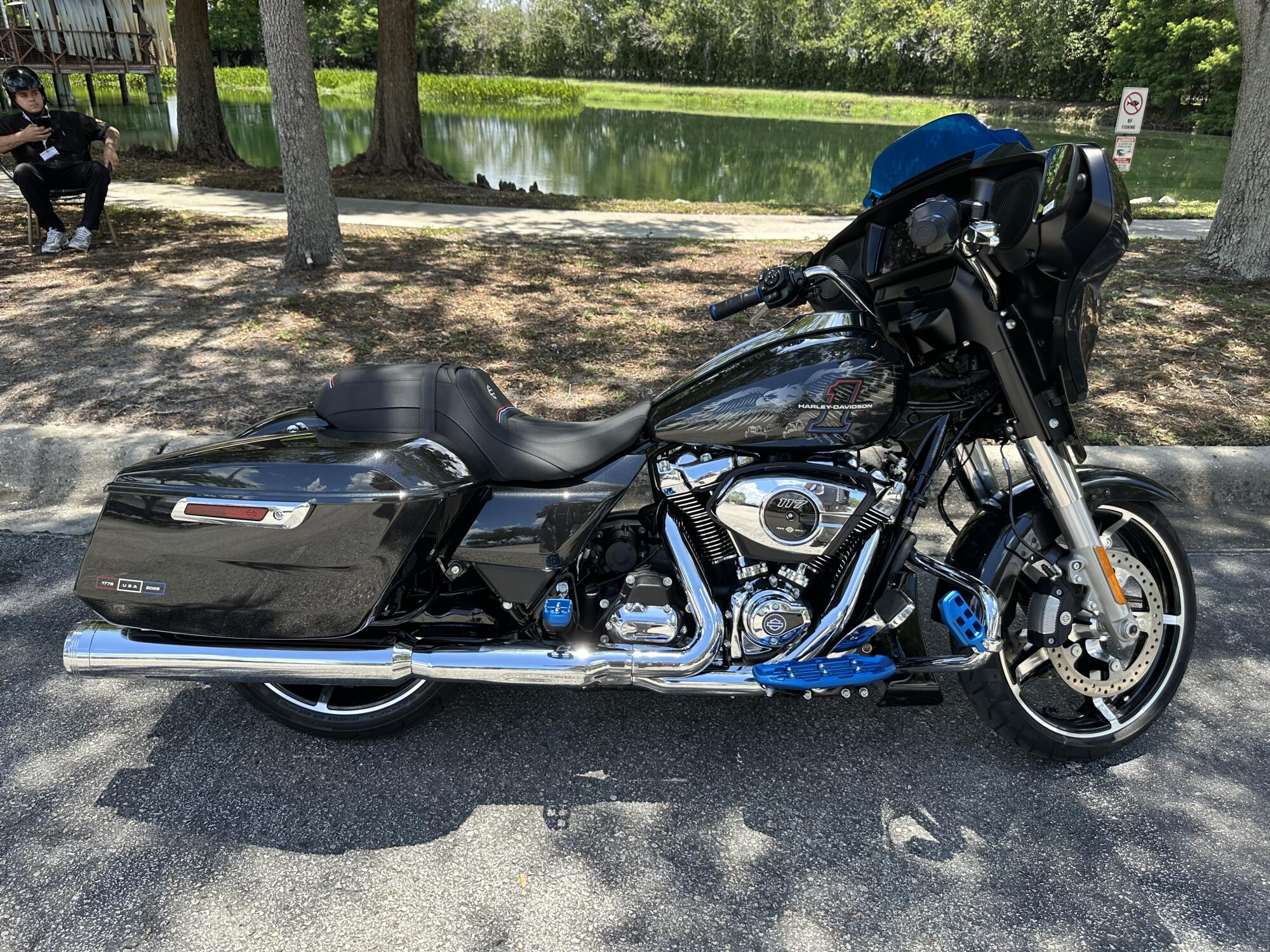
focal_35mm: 24
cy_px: 476
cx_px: 635
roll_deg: -1.0
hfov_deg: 71.6
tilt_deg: -23.5
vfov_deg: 56.8
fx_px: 881
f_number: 1.78
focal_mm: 6.86
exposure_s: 1/1009
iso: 80
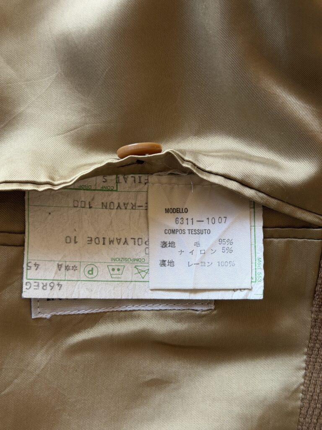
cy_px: 215
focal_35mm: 48
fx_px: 595
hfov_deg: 30.3
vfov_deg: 39.7
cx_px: 161
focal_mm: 6.76
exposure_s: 1/121
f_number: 1.78
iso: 50
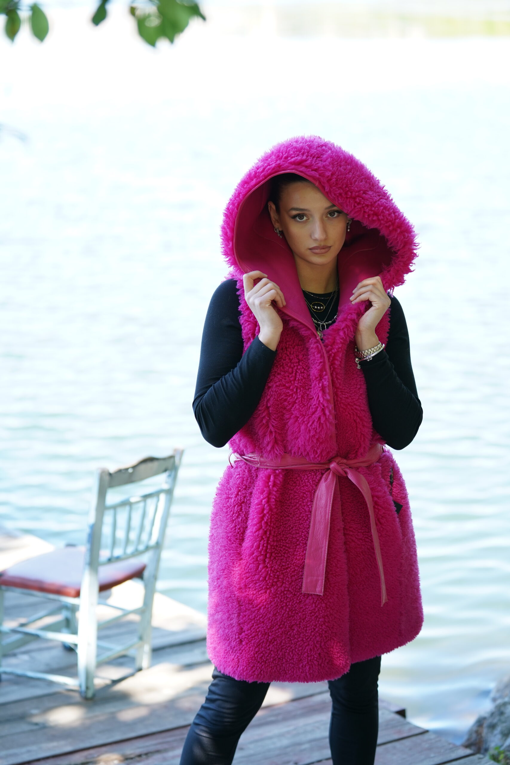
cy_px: 382
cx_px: 255
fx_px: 1678
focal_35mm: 79
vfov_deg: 25.7
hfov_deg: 17.3
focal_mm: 79
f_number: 2.8
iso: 250
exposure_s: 1/320
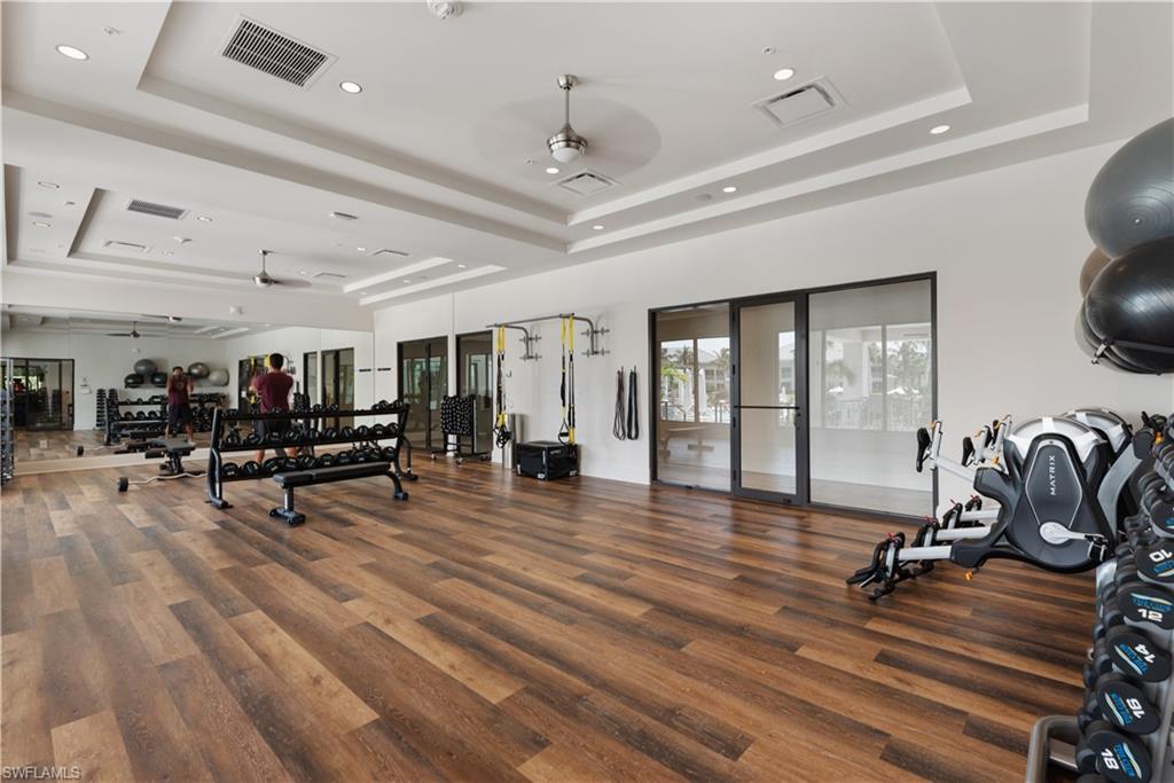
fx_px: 522
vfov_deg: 73.8
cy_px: 392
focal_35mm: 16
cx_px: 587
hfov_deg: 96.7
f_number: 9
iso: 100
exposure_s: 1/3
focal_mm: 16
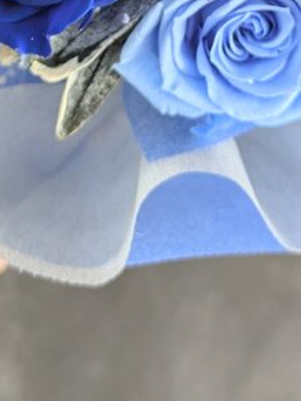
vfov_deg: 24.3
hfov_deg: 20.1
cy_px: -78
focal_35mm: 73
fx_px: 846
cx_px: 191
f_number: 1.89
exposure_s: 1/60
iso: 282
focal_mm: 5.43
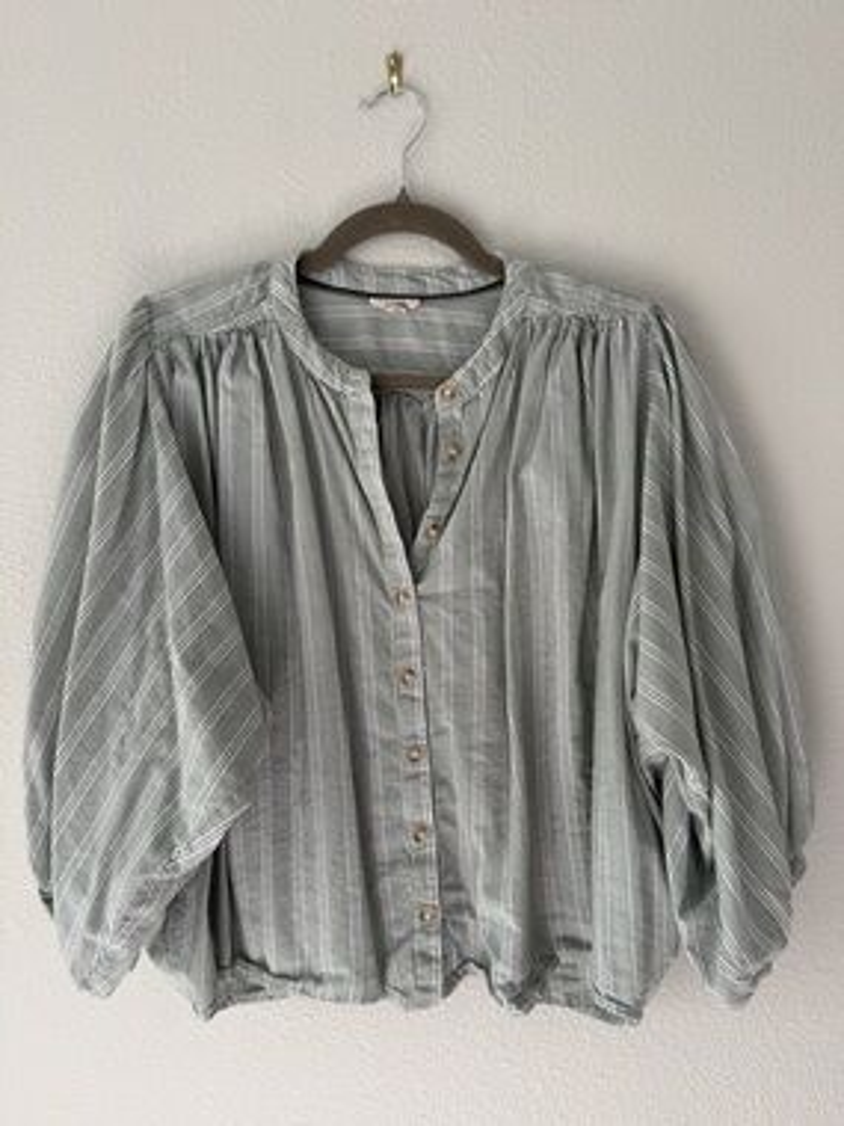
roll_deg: +0.5
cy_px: 563
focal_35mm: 24
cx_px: 422
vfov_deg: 71.6
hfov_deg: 56.8
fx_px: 780
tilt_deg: -3.0
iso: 80
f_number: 1.78
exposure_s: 1/121
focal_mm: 6.76
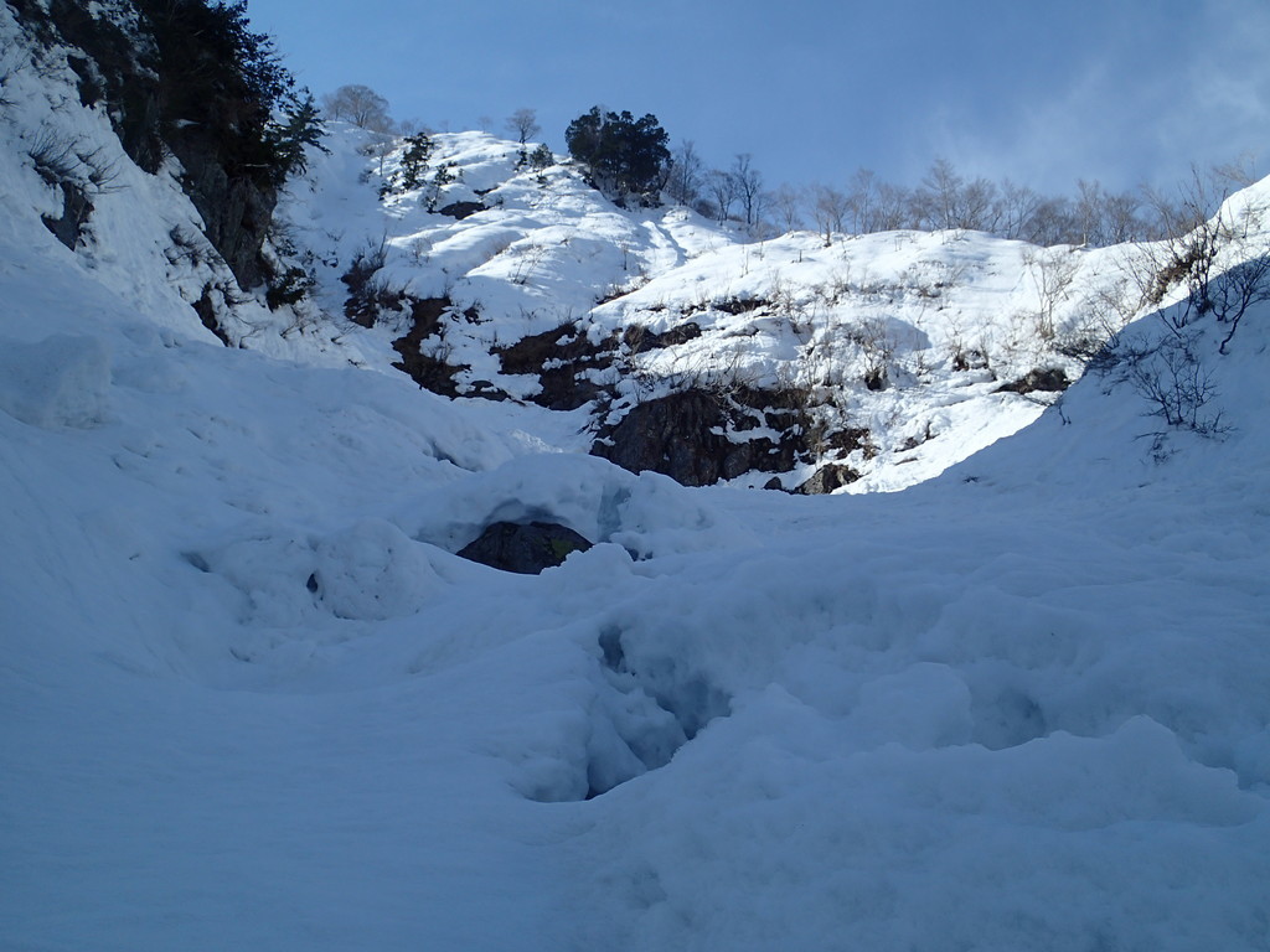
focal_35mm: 40
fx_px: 1468
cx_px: 635
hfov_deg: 46.8
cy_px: 476
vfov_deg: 36.0
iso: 100
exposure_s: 1/1000
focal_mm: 7.34
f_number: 4
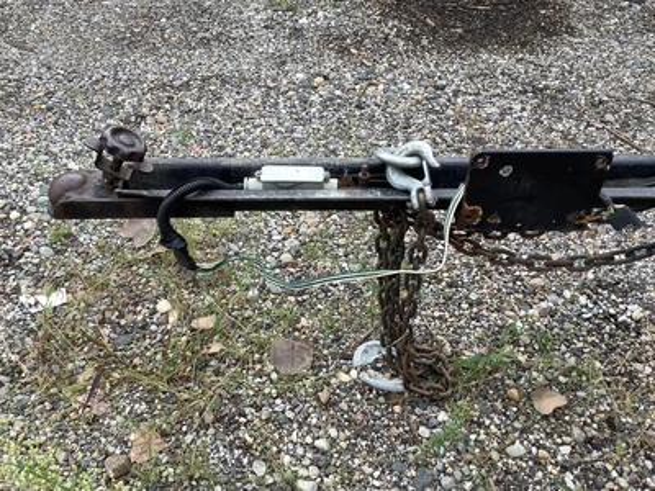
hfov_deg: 58.4
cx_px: 328
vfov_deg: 45.4
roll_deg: -7.1
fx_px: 587
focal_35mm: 31
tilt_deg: -44.0
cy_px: 246
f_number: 2.4
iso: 25
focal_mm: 3.3
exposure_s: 1/141
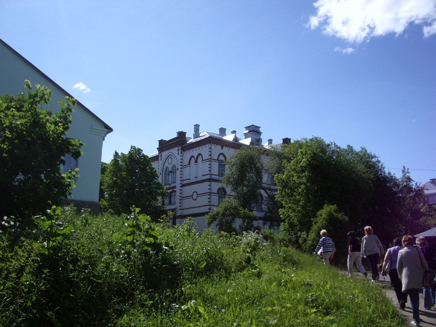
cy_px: 164
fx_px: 441
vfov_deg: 40.7
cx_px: 218
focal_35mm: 35
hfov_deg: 52.6
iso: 80
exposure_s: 1/1000
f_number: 4.3
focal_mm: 5.8
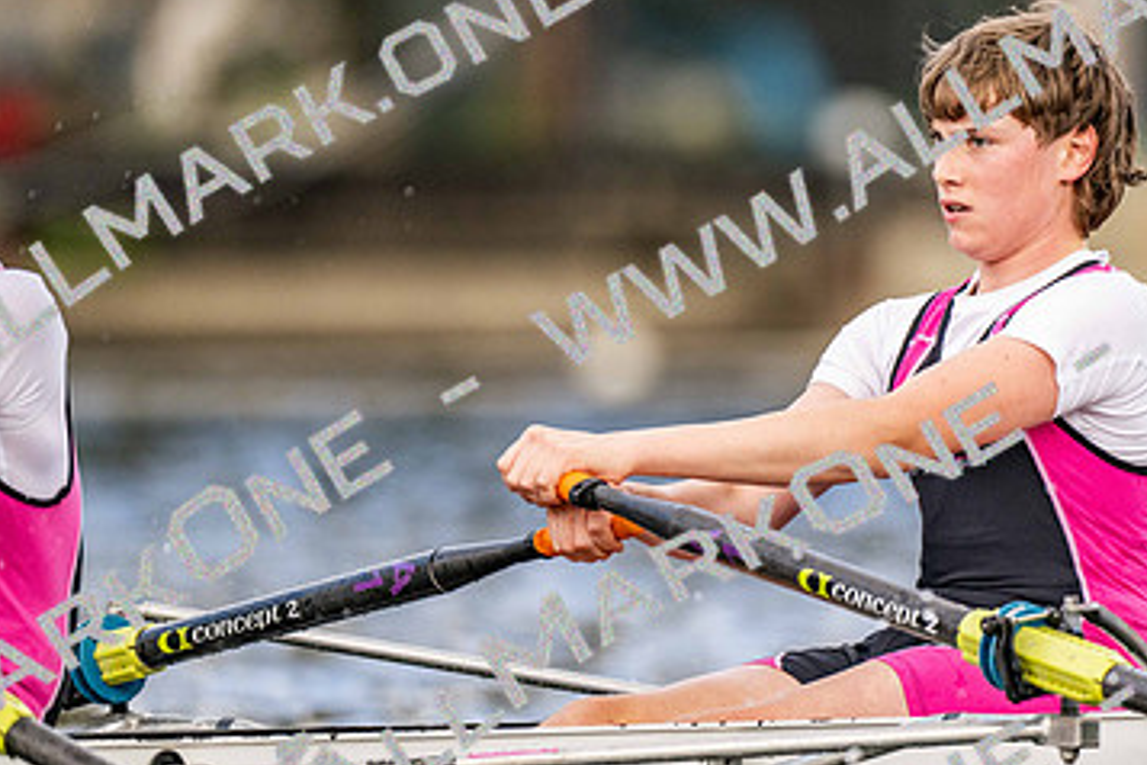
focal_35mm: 975
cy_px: 374
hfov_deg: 2.1
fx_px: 31062
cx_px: 929
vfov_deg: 1.4
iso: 900
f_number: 4
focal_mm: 600
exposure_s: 1/2500
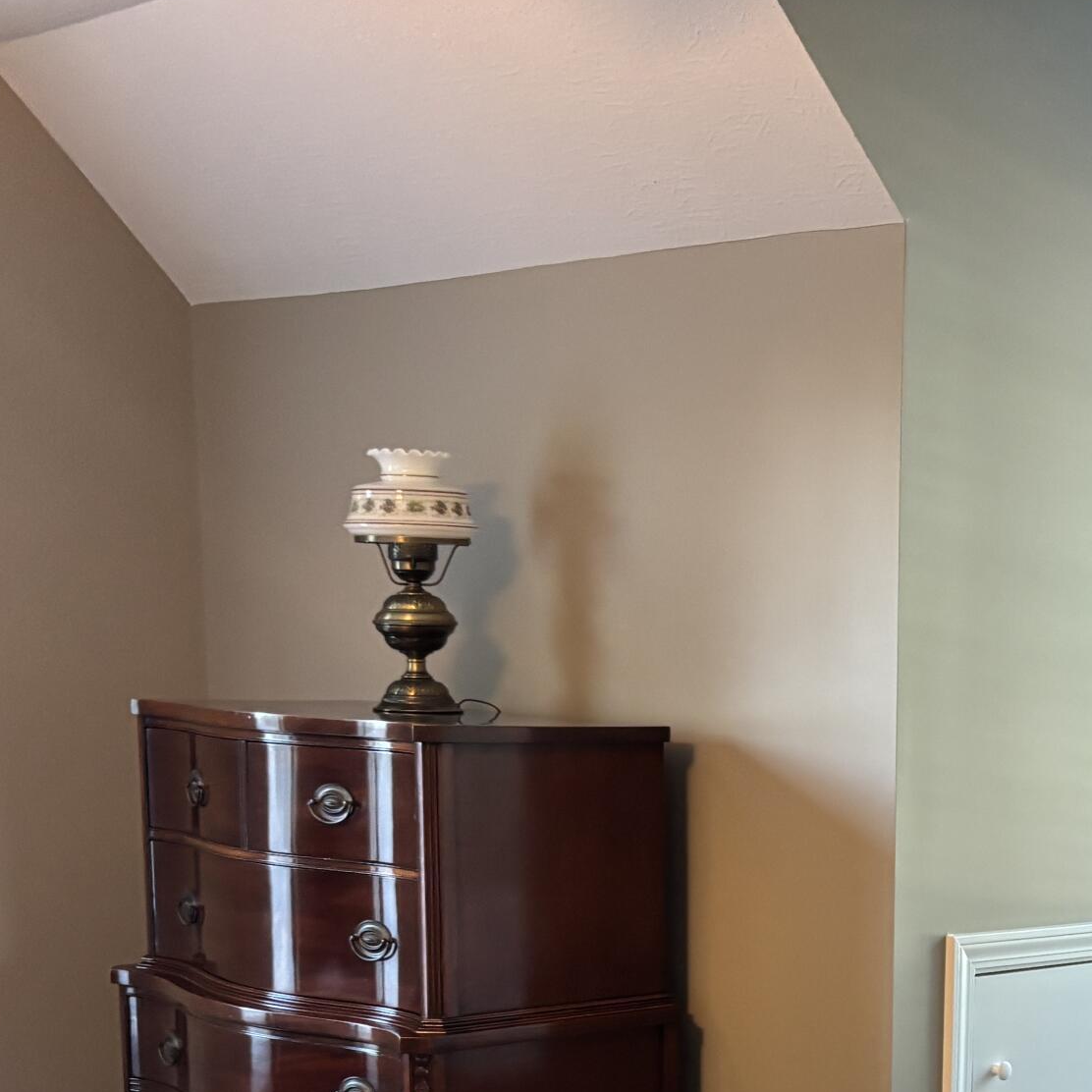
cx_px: 1096
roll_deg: -2.0
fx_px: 2213
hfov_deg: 26.2
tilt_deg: -12.2
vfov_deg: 26.3
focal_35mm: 62
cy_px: 1078
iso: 320
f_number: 1.6
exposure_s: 1/60
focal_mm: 5.96
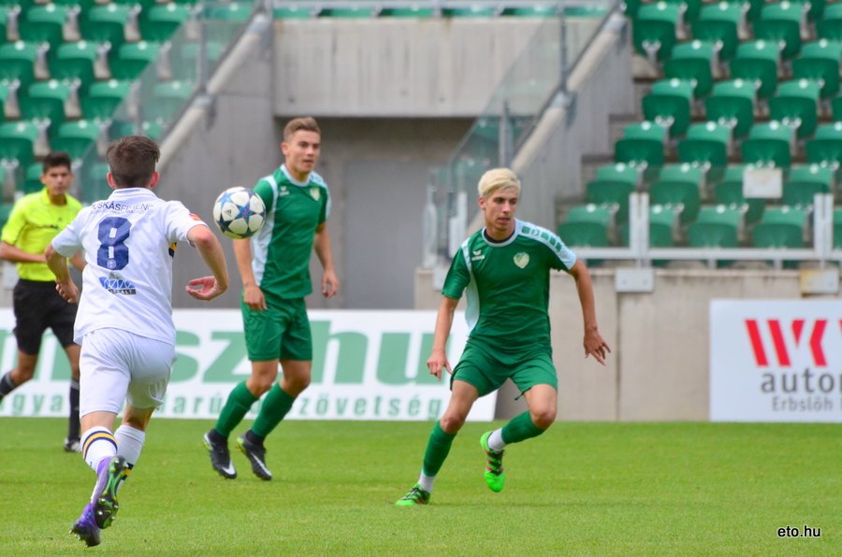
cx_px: 421
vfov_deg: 3.0
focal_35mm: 450
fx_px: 10503
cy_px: 278
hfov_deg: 4.6
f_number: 7.1
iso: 1000
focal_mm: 300
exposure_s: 1/3200
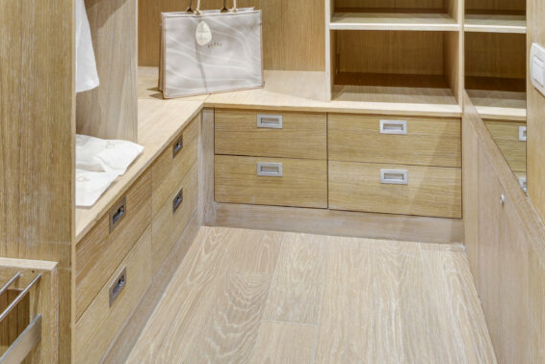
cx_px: 269
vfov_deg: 30.0
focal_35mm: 38
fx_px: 576
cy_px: -73
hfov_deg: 50.7
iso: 100
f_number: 11
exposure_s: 2
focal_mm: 14
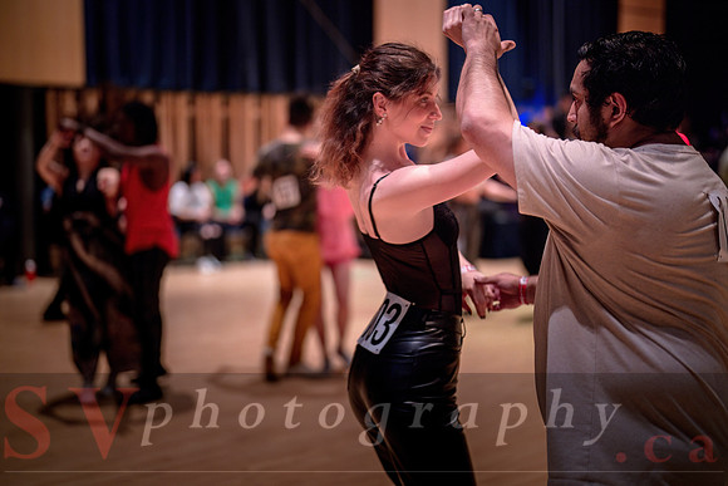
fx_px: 1068
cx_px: 344
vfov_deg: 25.6
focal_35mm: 53
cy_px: 229
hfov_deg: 37.6
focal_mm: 50
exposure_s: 1/200
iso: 1250
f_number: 1.2
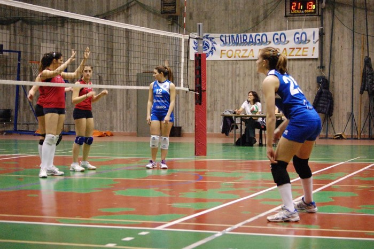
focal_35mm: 82
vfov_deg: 16.5
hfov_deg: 24.6
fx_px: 857
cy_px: 124
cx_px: 187
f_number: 4
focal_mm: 55
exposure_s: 1/40
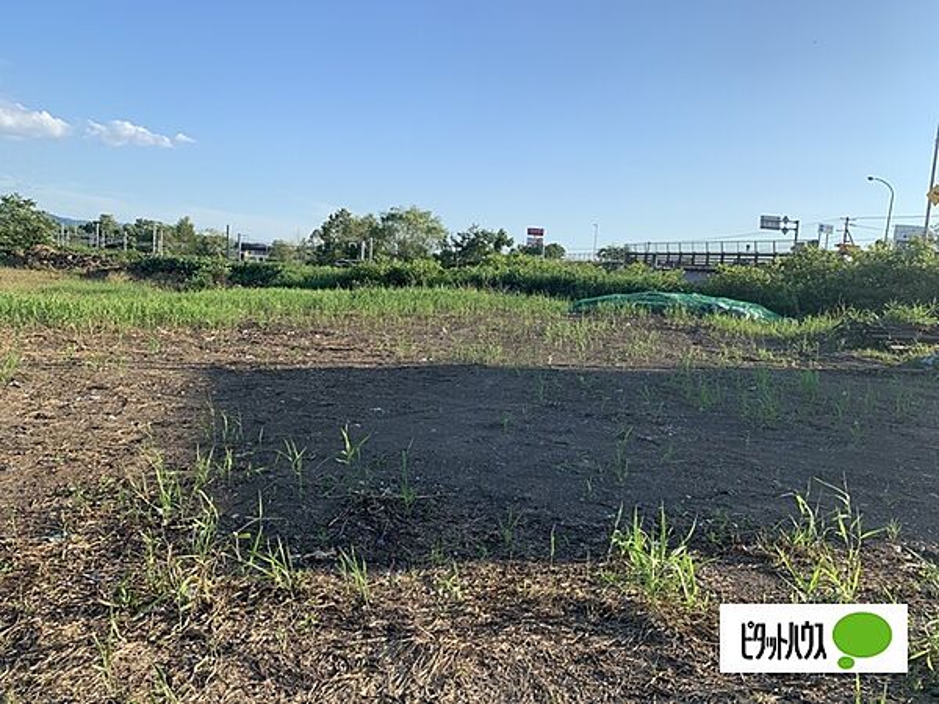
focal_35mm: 26
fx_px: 705
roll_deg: -4.2
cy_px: 352
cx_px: 470
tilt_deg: -7.5
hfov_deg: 67.3
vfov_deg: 53.1
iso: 25
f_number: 1.8
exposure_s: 1/1585
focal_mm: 4.25
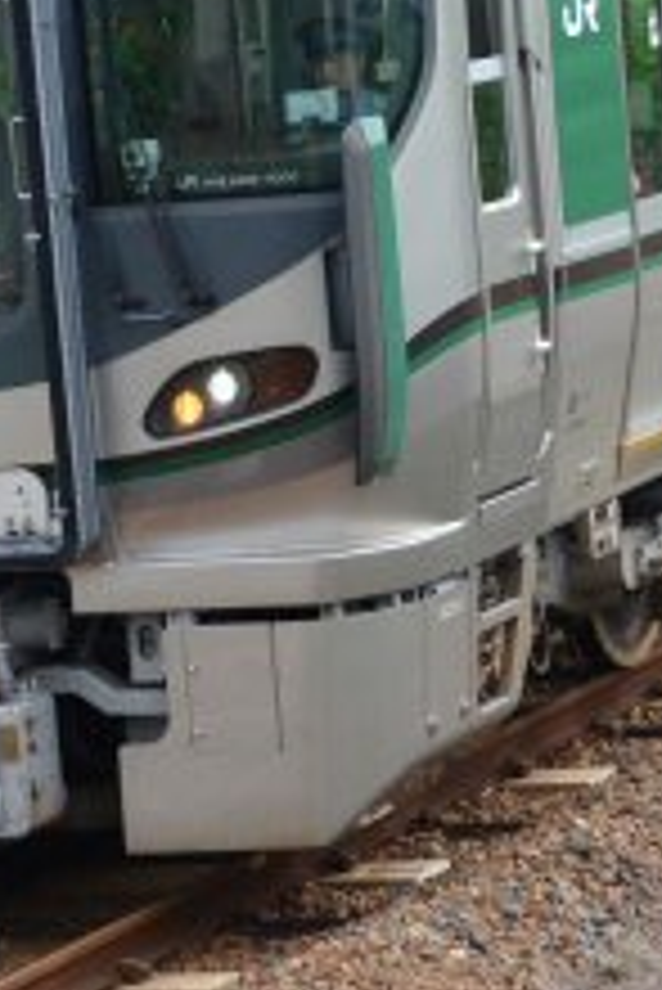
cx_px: 626
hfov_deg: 8.7
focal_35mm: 157
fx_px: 4323
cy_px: 158
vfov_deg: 13.0
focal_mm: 32
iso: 560
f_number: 4.2
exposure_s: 1/1600
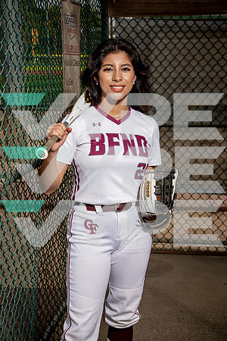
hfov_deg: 19.5
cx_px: 114
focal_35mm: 70
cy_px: 170
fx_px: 662
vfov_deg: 28.8
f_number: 8
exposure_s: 1/250
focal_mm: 70
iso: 100
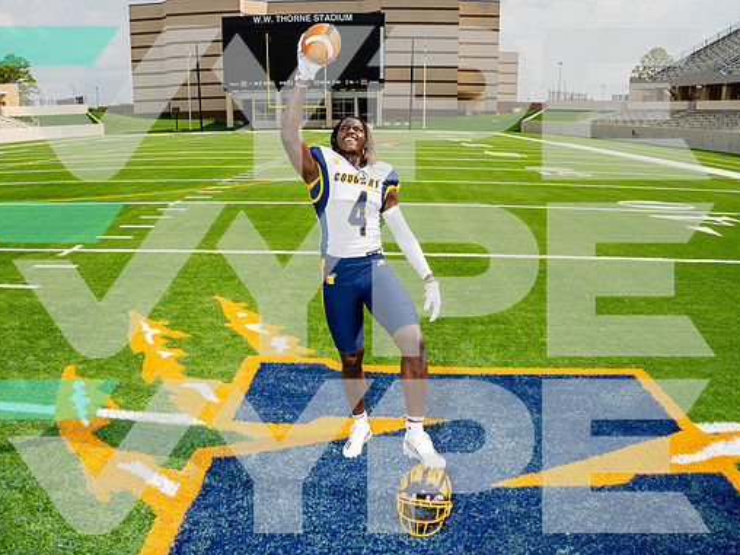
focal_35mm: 26
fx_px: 556
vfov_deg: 53.1
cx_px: 344
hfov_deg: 67.2
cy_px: 280
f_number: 8
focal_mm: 20
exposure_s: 1/250
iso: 100
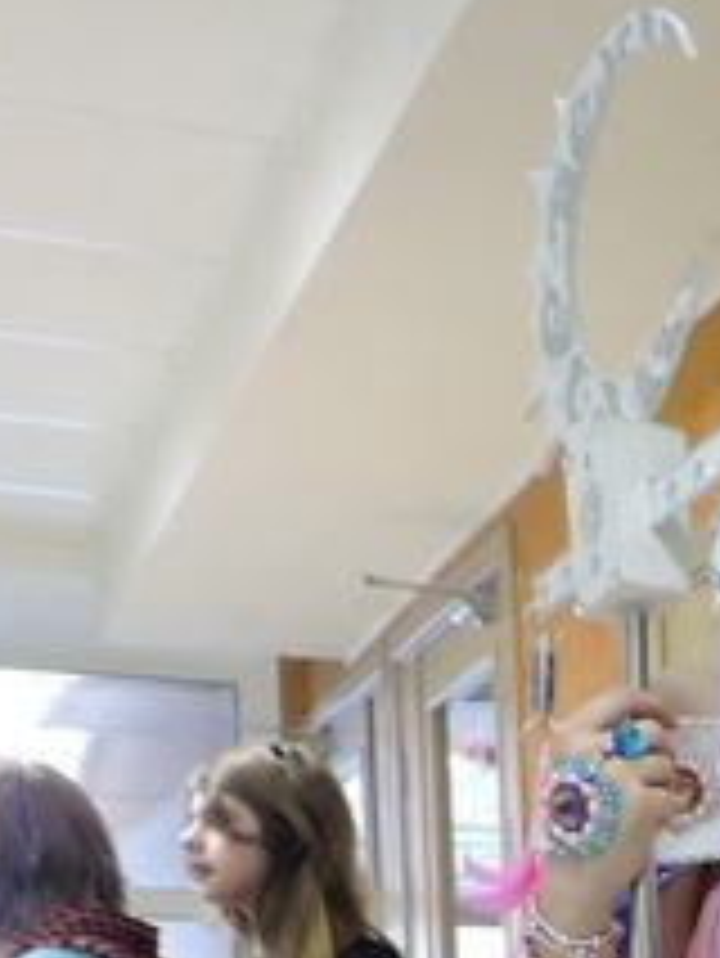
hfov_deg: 13.7
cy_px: 1441
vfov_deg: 18.2
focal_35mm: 96
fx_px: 2660
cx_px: 1310
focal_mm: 4.3
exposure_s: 1/20
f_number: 3
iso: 400
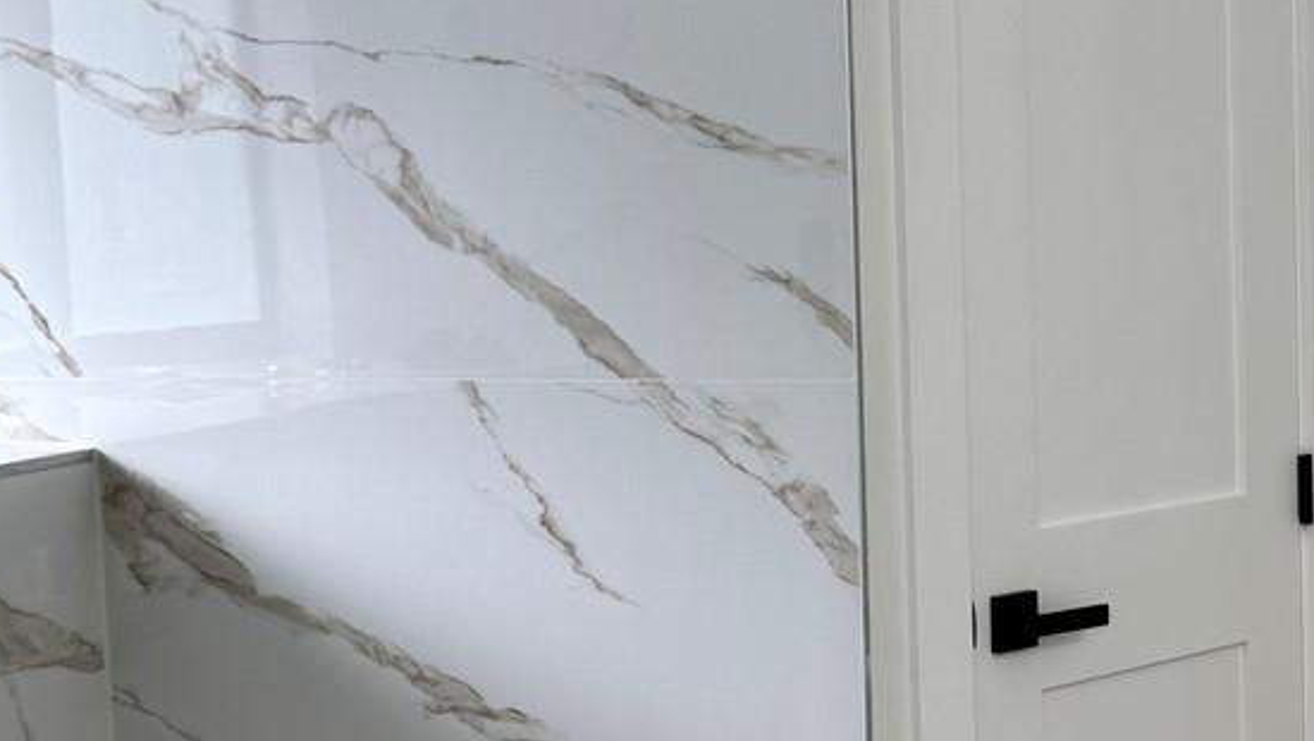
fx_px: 2649
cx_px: 1195
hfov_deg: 26.9
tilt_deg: -4.9
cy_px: 397
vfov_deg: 15.9
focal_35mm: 76
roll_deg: +1.3
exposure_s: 1/143
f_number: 1.78
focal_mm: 6.76
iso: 64
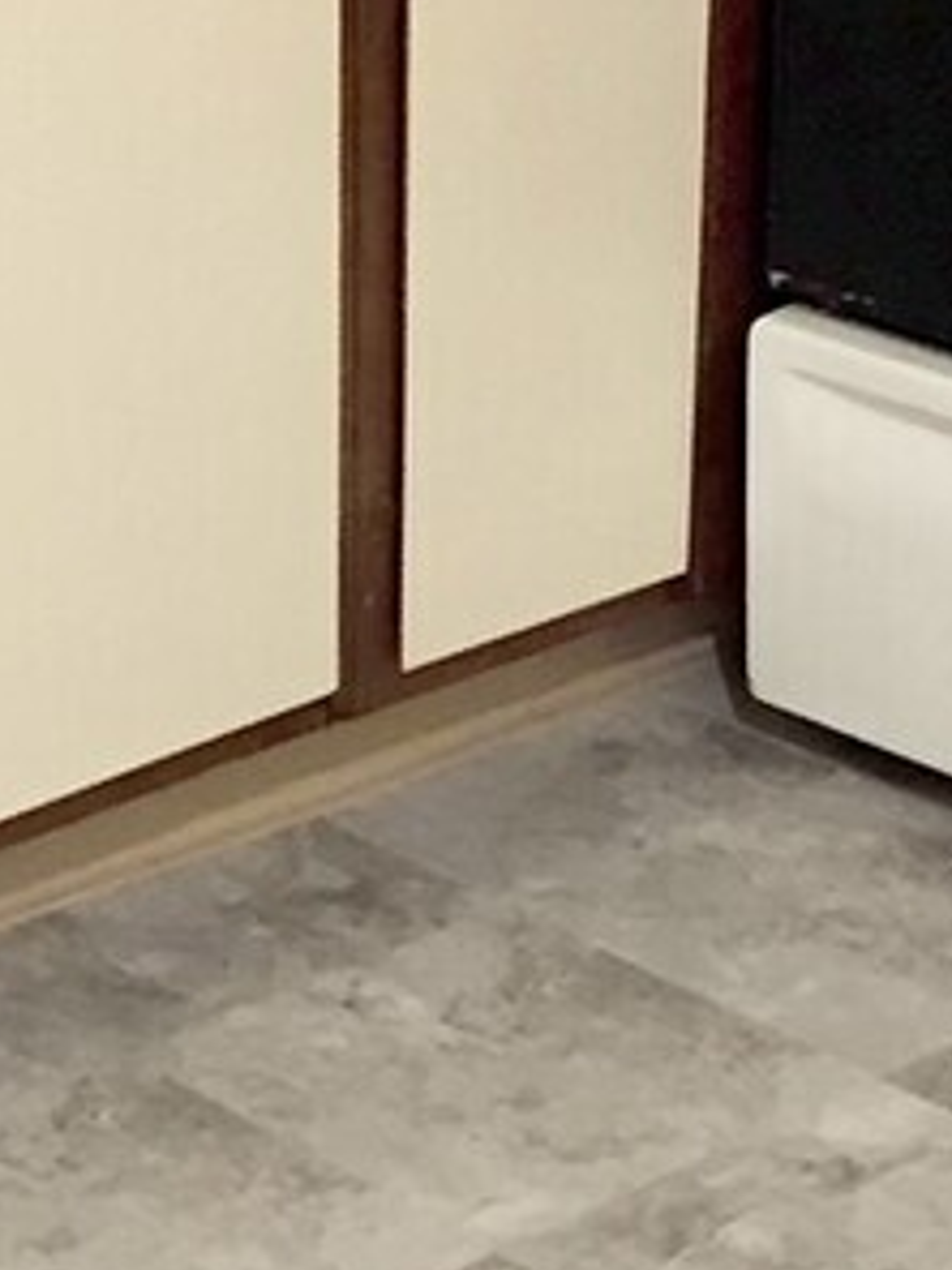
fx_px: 5170
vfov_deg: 14.0
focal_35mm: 141
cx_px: 206
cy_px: 850
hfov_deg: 10.5
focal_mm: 4.15
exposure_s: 1/15
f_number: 2.2
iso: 400
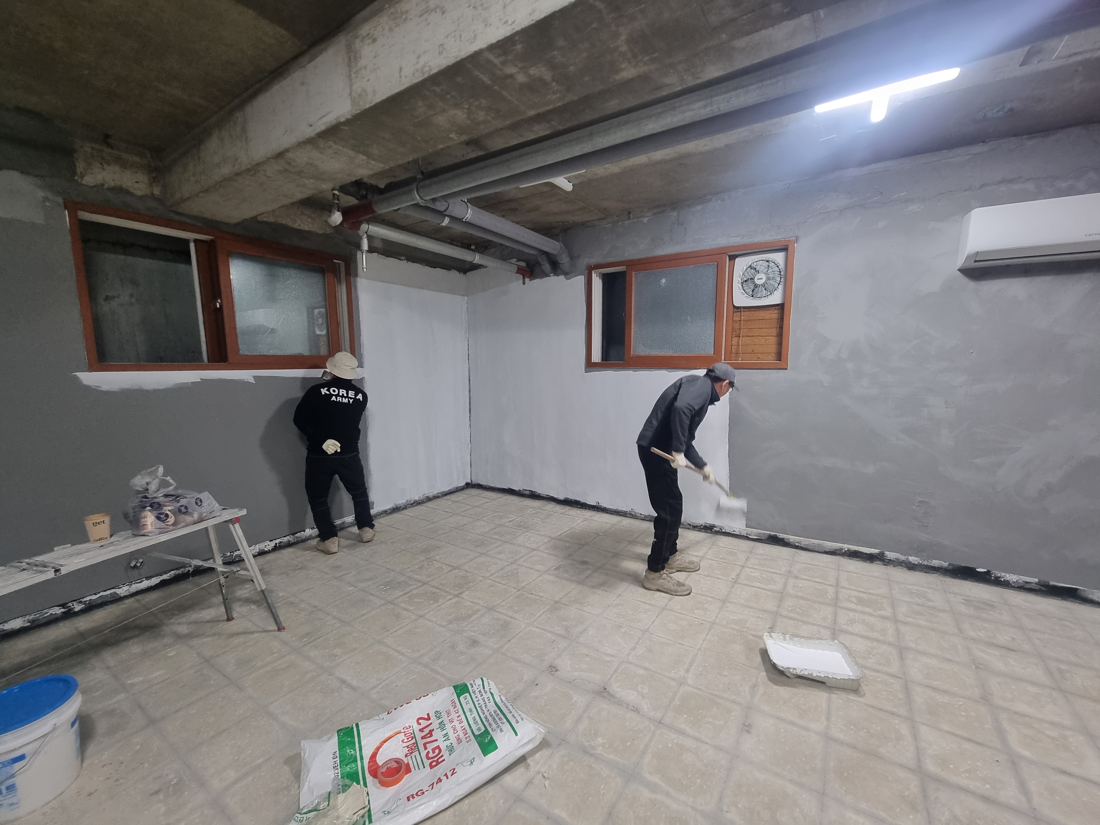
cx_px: 550
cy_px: 412
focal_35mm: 13
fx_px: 413
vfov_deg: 89.9
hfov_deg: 106.2
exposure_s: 1/30
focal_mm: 2.2
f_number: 2.2
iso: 320
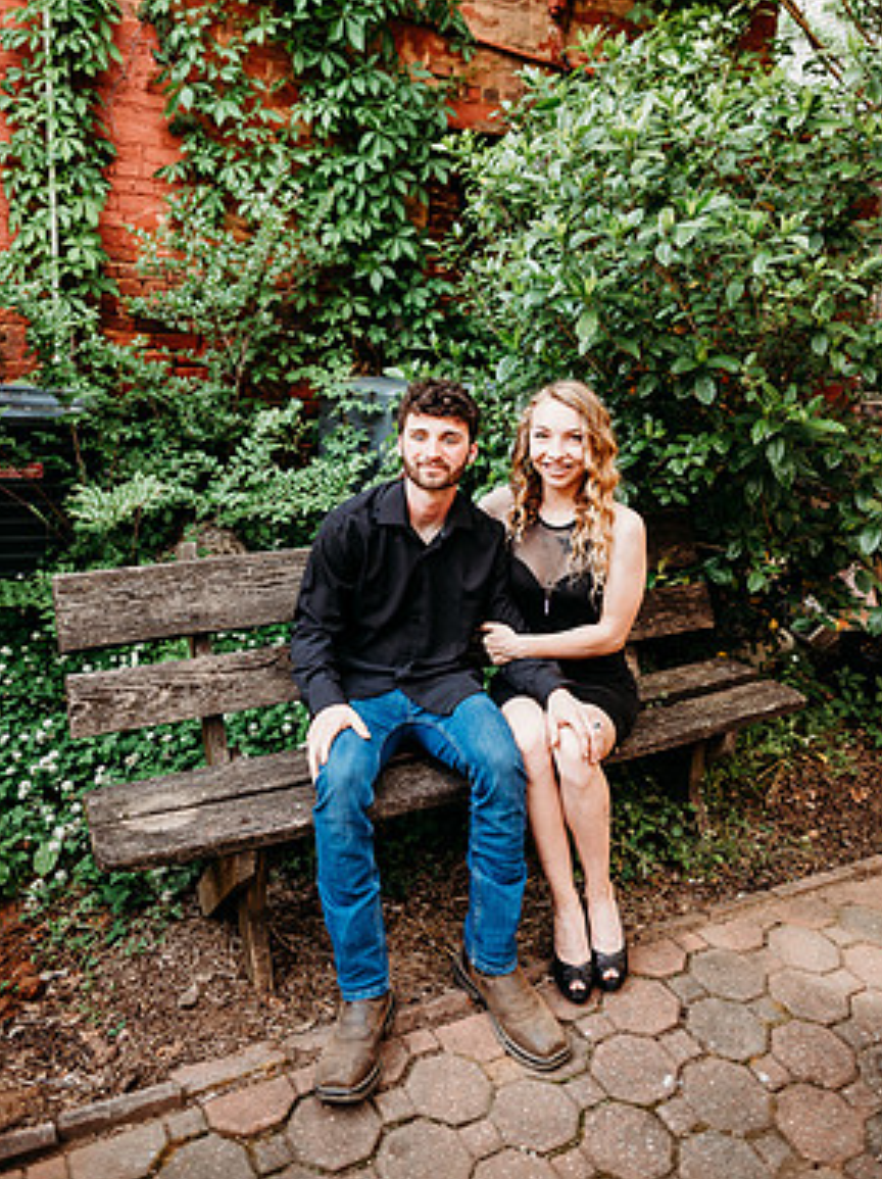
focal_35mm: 27
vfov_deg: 65.0
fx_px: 919
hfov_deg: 51.3
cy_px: 496
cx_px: 456
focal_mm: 24
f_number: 2.8
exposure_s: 1/160
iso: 100
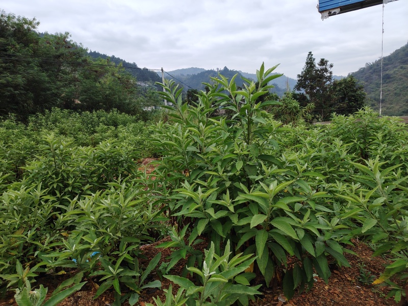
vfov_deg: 58.9
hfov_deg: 73.9
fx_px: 271
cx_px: 204
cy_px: 153
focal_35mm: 23
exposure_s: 1/140
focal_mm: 5.25
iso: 50
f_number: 1.8
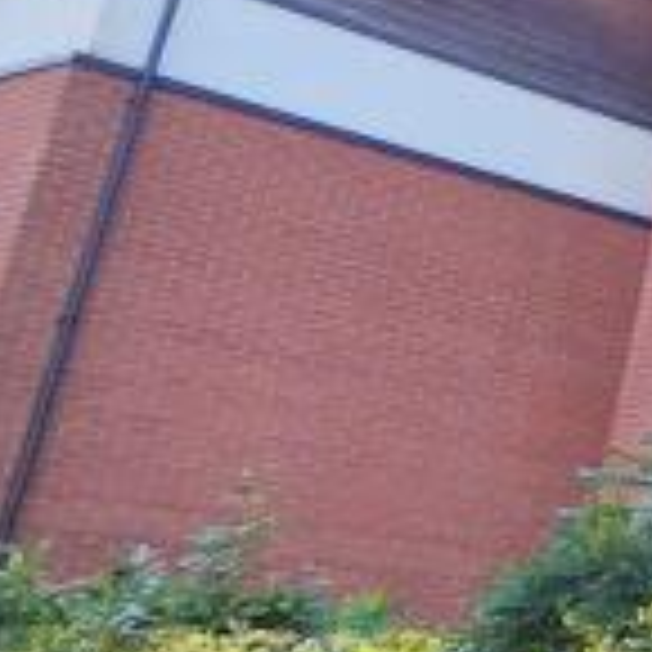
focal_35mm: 81
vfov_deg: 21.3
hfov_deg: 12.9
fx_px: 1726
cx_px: 1754
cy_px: 216
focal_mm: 2.2
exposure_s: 1/2000
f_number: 2.2
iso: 160
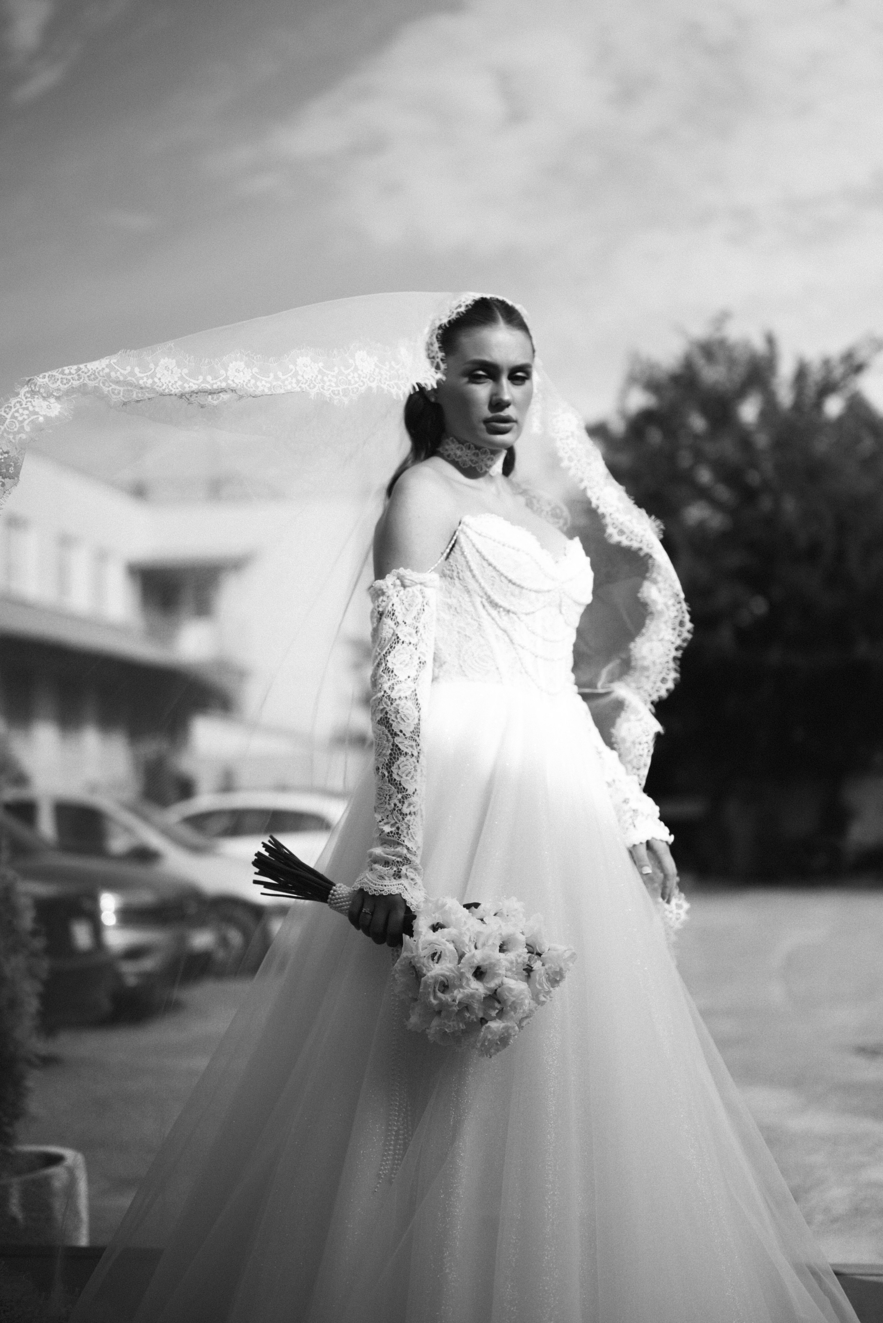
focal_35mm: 50
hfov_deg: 27.0
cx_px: 442
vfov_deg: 39.6
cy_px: 662
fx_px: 1838
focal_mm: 50
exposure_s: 1/8000
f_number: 1.8
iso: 100
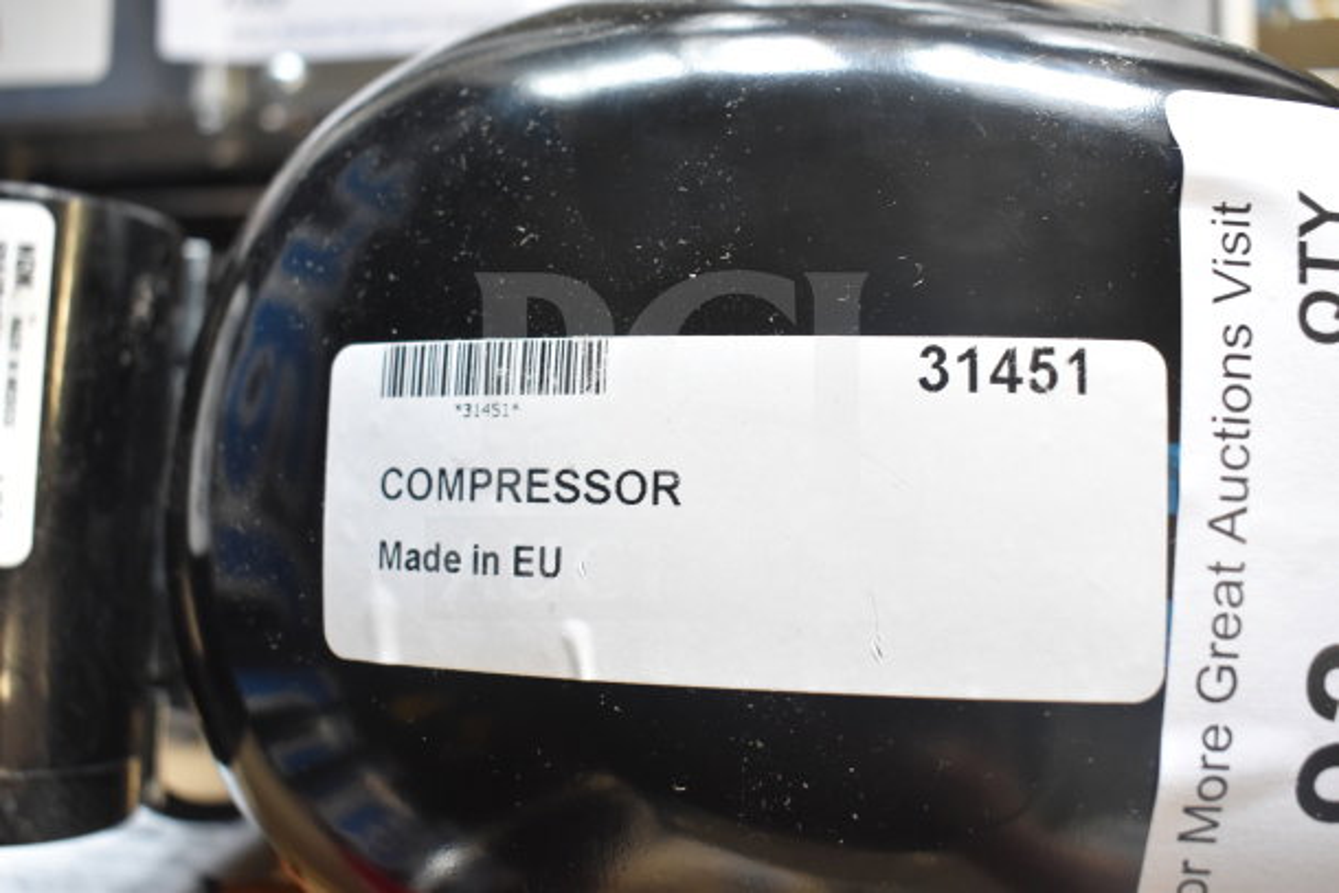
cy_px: 446
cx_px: 670
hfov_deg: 53.1
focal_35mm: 36
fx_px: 1339
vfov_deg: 36.9
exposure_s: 1/40
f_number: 3.8
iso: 1250
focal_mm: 24
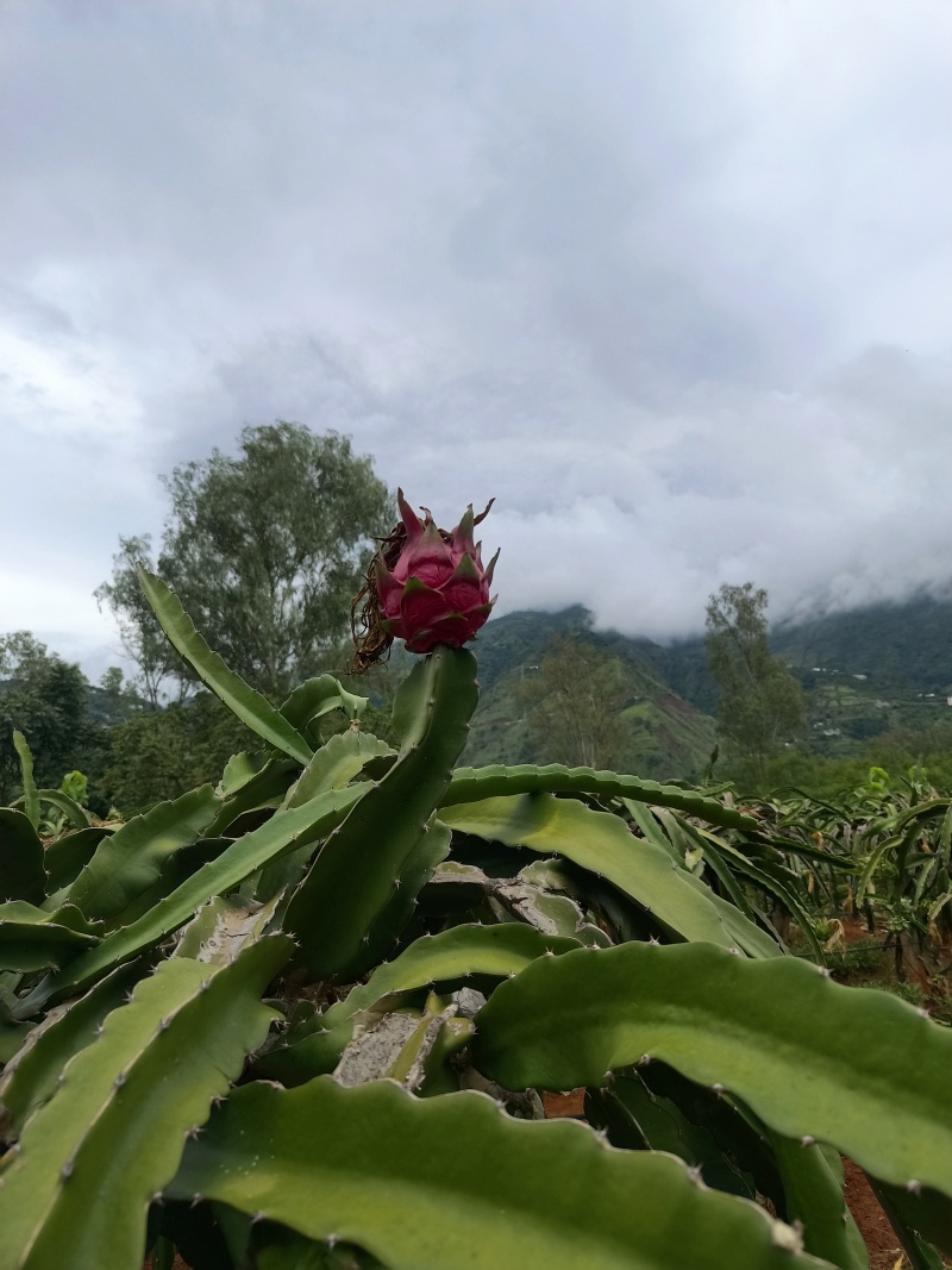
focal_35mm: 23
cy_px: 635
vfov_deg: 73.9
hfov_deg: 58.9
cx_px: 476
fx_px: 844
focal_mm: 5.59
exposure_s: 1/497
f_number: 1.88
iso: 100
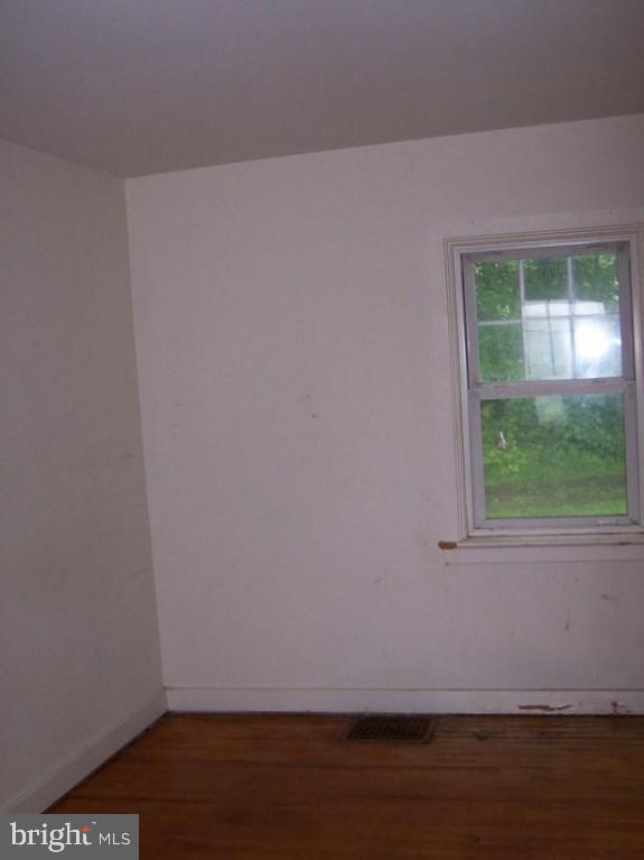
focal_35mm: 43
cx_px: 322
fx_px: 1067
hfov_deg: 33.6
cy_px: 430
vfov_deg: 43.9
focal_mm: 7.1
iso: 140
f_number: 2.9
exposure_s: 1/60
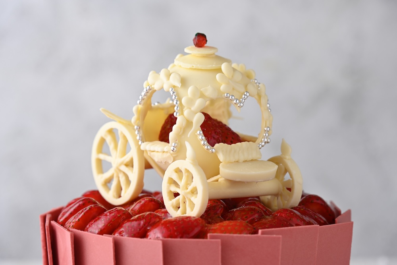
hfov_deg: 13.7
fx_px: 1654
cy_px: 132
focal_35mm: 150
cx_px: 198
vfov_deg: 9.2
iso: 100
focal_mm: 150
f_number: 7.1
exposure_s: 1/125
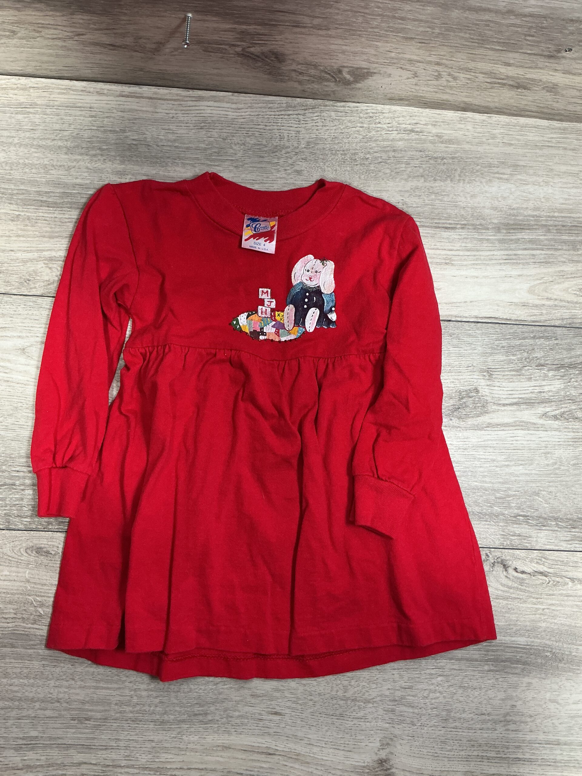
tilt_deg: -83.6
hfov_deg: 48.2
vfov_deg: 61.7
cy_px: 388
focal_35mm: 29
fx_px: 650
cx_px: 291
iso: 80
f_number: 1.8
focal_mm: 3
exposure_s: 1/50
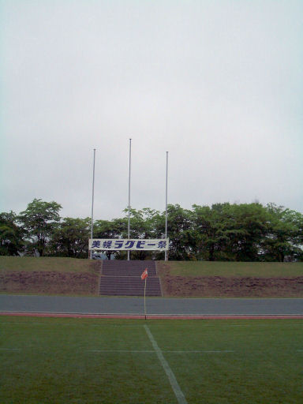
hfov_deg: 35.1
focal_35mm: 41
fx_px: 479
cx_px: 152
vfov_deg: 45.8
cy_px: 202
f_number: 2.8
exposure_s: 1/640
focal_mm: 6.8
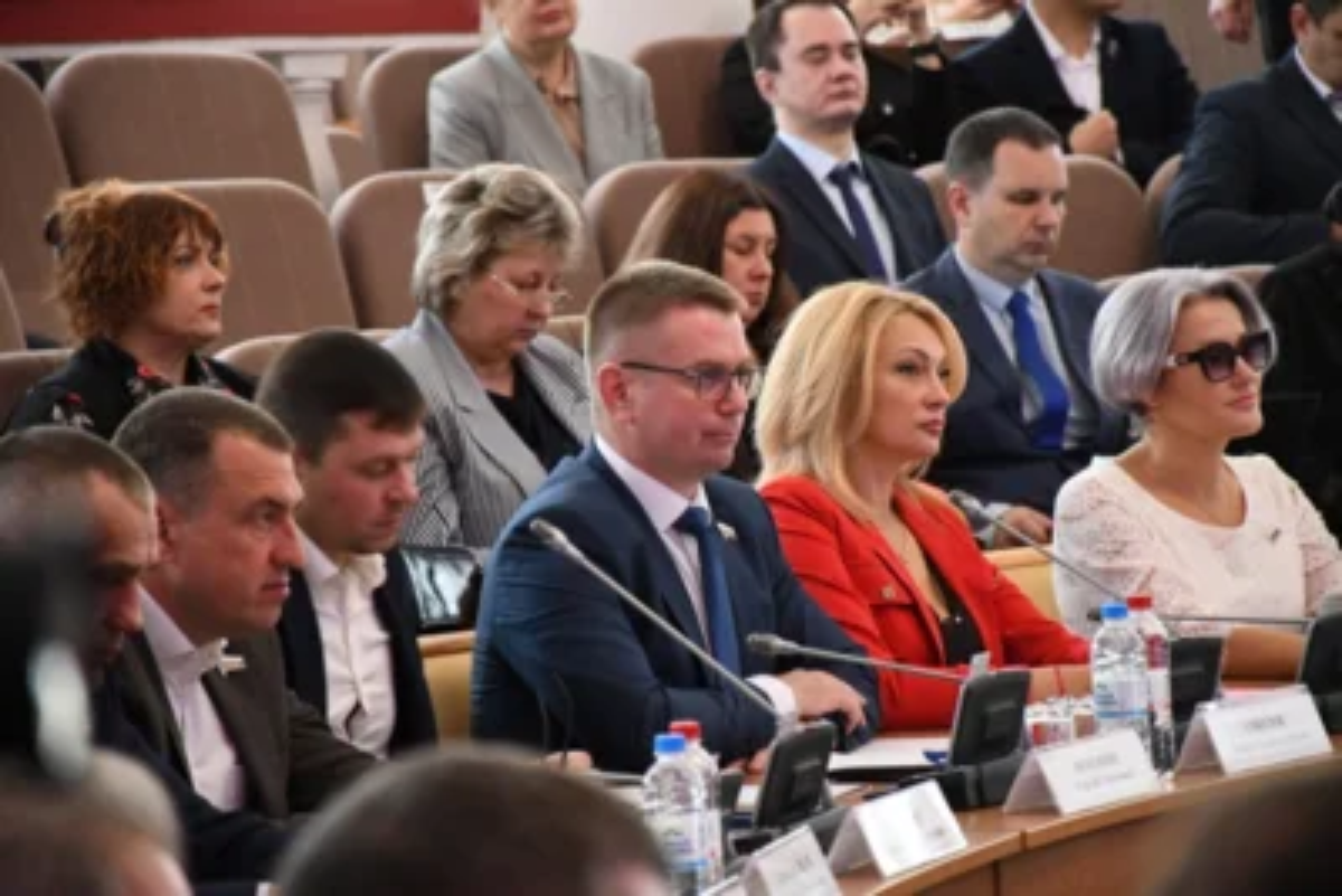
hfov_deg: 9.8
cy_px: 448
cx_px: 671
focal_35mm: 210
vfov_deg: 6.5
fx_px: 7831
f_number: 5.6
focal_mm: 140
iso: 3200
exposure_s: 1/60
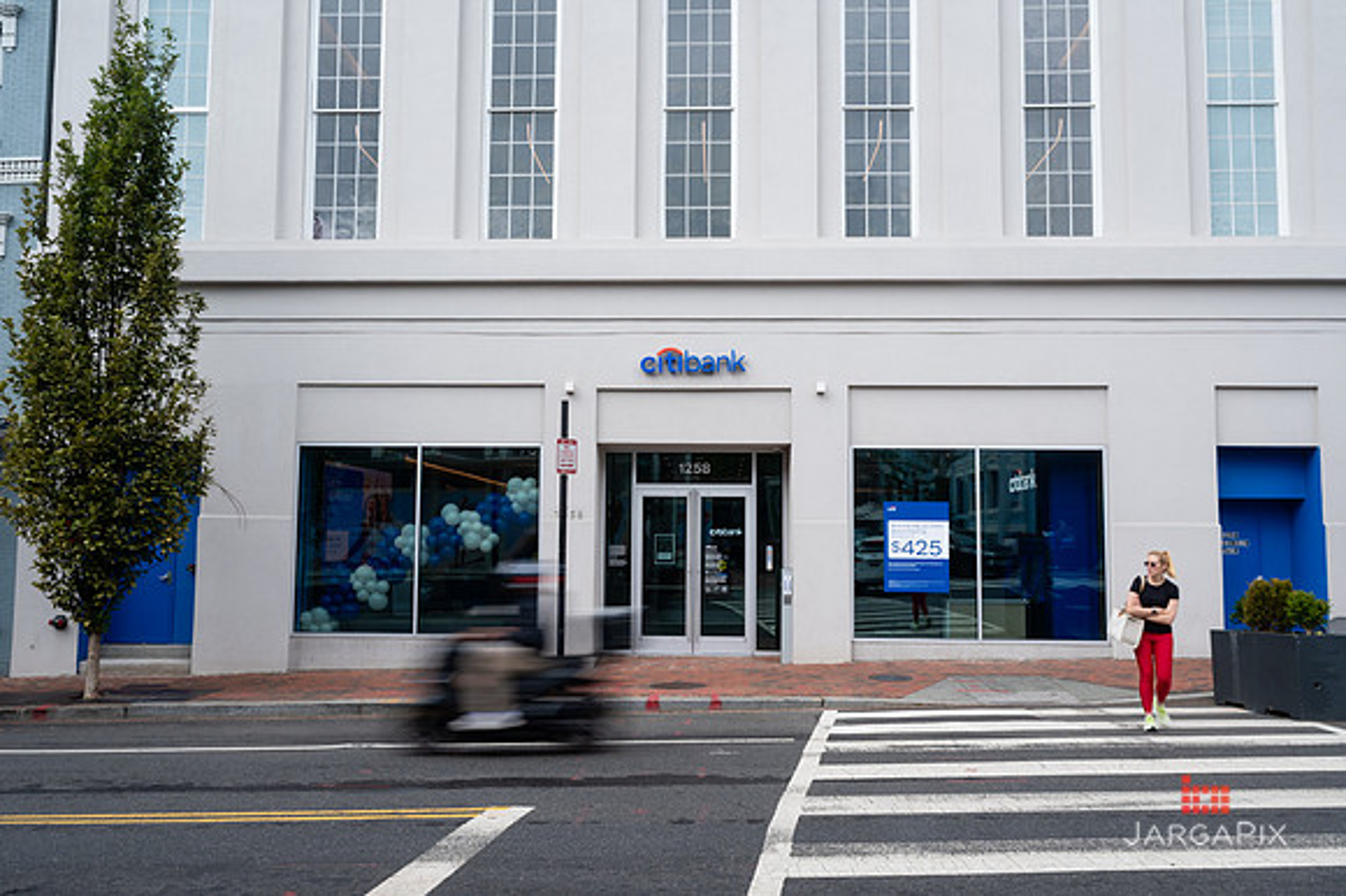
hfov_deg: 61.8
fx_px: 1125
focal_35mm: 30
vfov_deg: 43.4
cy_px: 448
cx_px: 673
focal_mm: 30
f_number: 18
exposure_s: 1/20
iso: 100
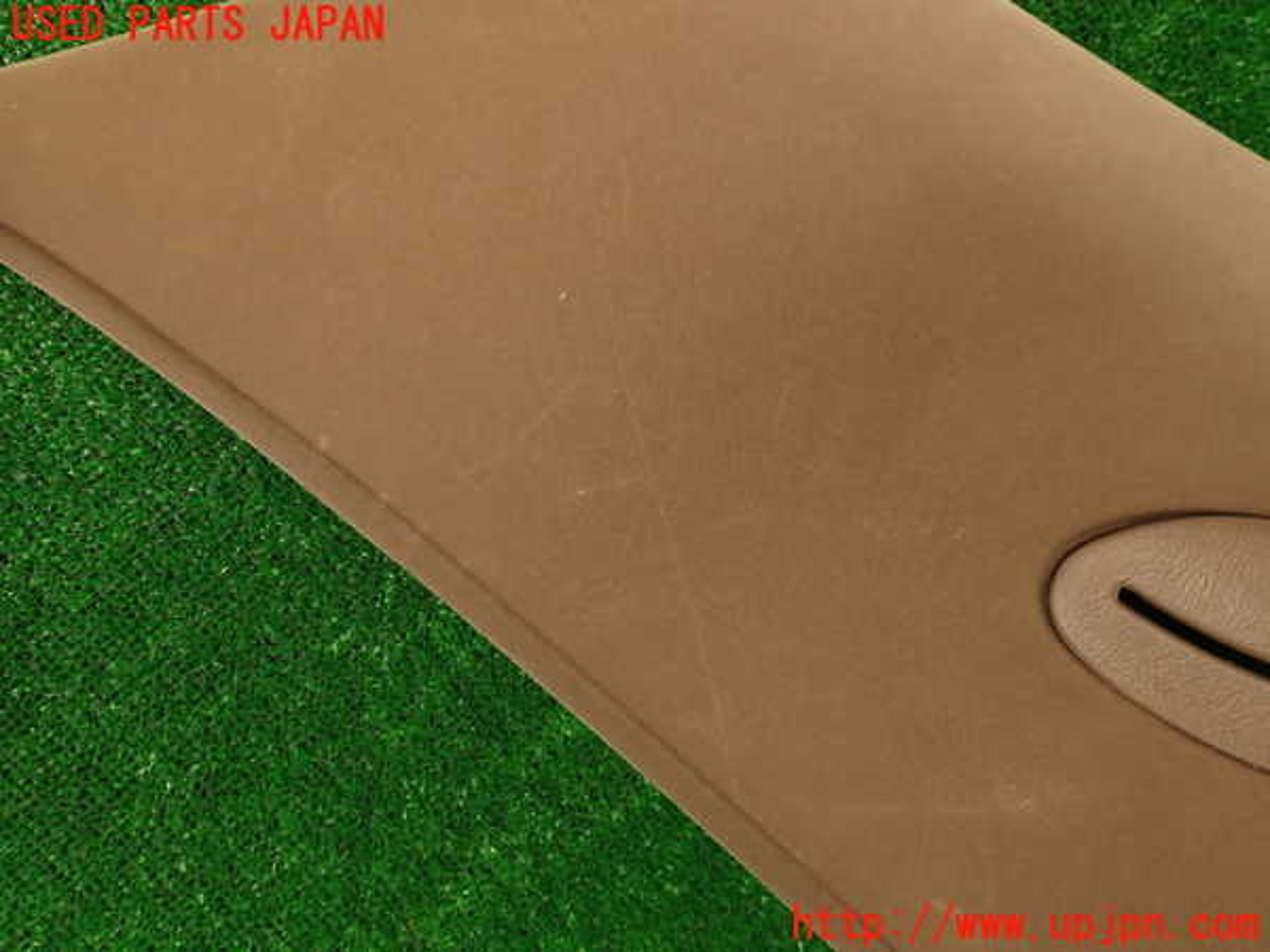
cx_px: 635
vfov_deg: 54.9
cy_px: 476
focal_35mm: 25
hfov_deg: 69.4
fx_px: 917
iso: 100
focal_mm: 4.5
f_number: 2.8
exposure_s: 1/80
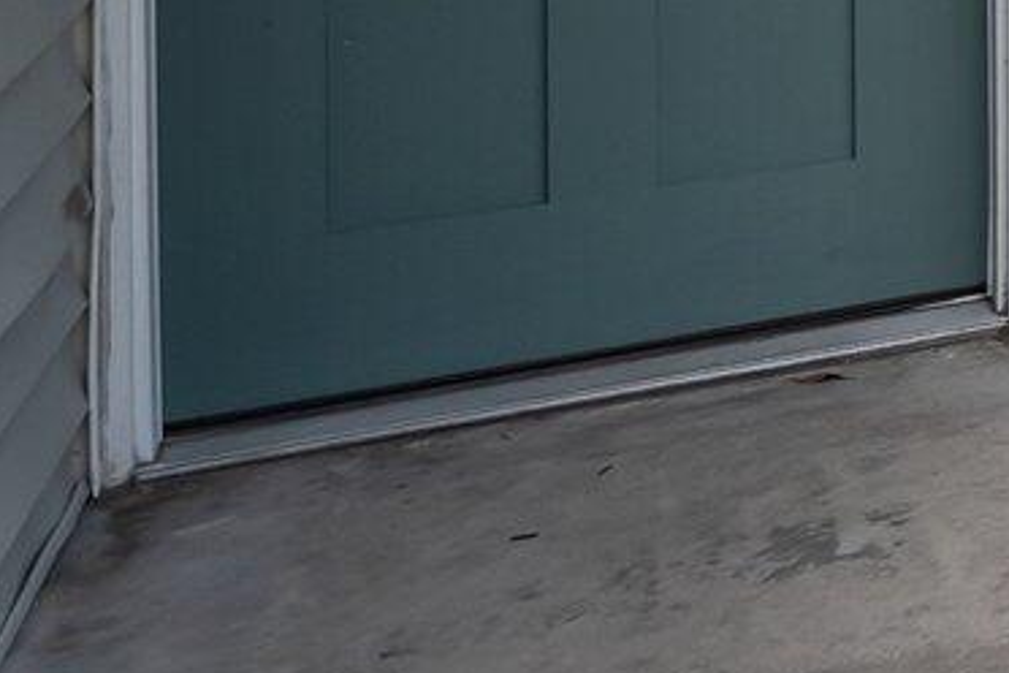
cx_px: 2775
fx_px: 2466
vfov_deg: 13.7
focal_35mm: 88
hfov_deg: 12.8
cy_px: -585
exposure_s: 1/2000
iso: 320
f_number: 4
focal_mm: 16
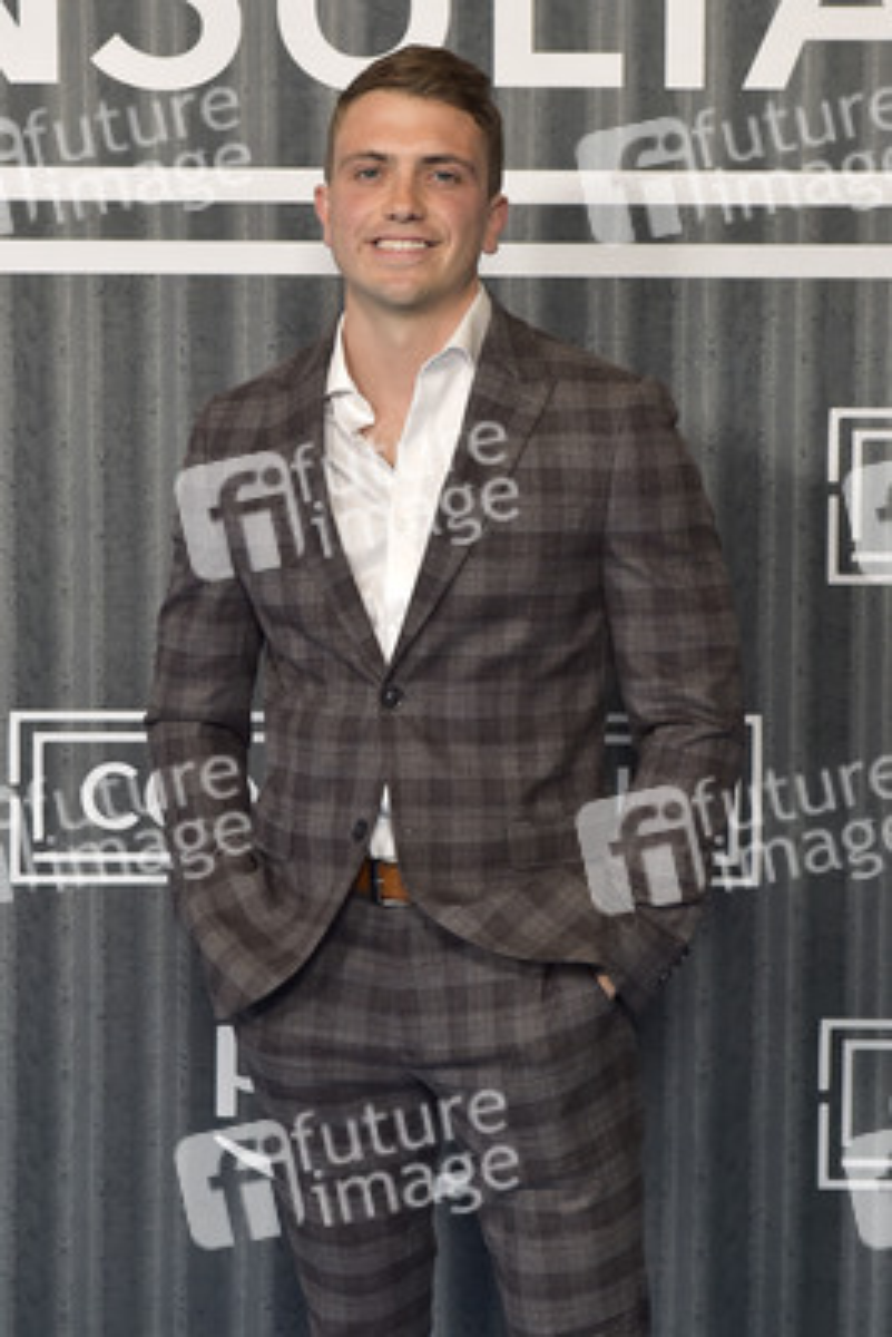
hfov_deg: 19.5
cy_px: 668
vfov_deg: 28.8
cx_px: 446
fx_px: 2599
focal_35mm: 70
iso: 2500
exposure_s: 1/250
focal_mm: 70
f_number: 6.3
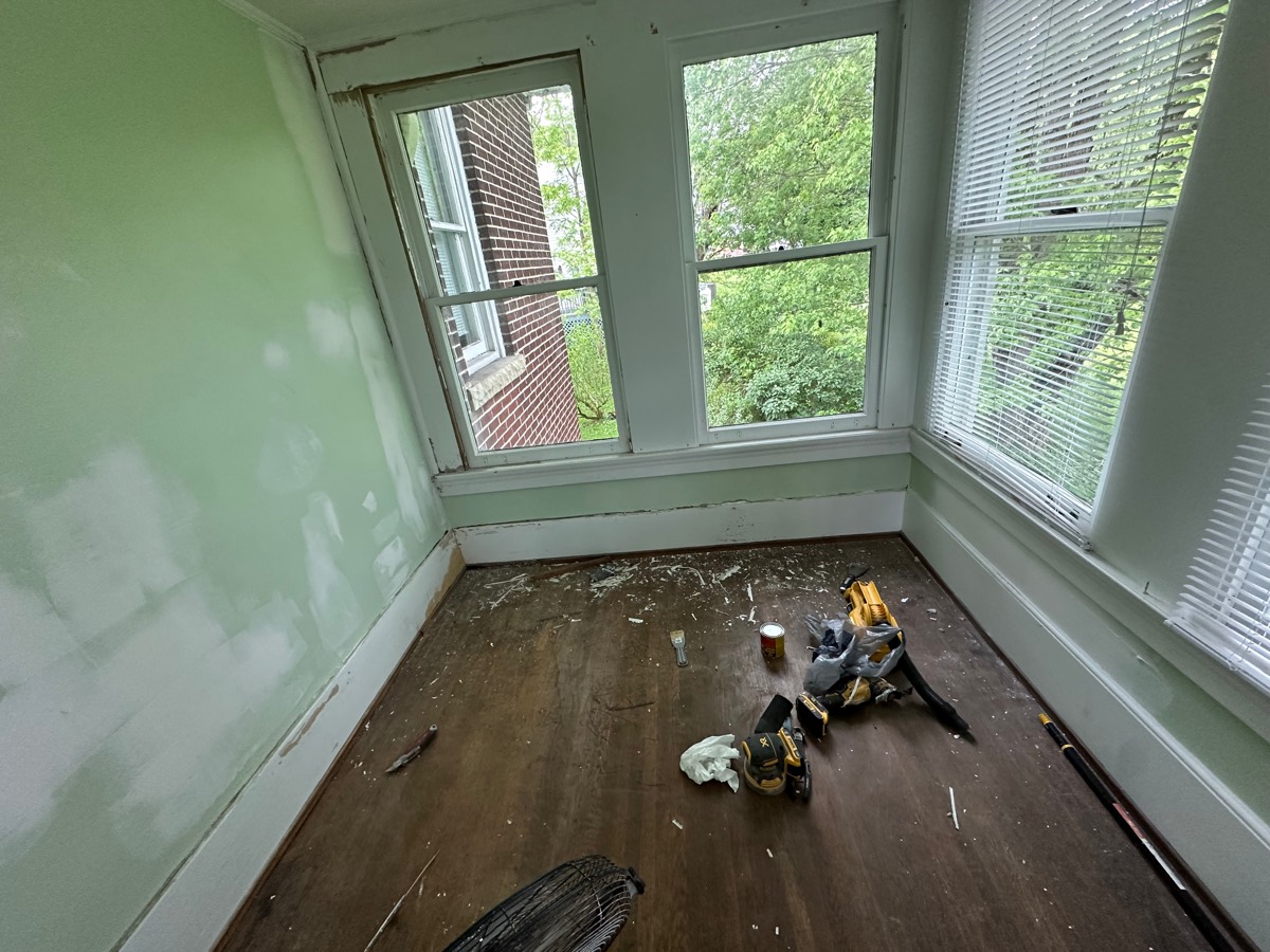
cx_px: 635
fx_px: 514
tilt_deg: -21.7
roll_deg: +8.0
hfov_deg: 102.1
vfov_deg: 85.7
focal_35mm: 14
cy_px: 476
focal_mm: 2.22
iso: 250
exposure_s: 1/99
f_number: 2.2
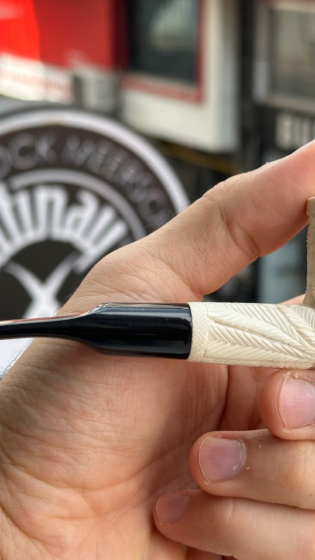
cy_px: 280
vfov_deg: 30.1
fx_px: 1039
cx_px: 160
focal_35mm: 70
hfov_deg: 17.2
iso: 64
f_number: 1.78
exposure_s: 1/681
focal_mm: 6.86
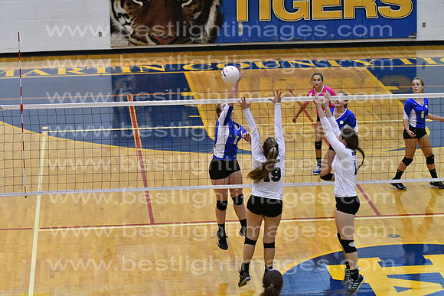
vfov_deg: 6.5
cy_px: 148
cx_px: 222
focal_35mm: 210
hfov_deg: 9.8
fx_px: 2590
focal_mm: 140
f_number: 4
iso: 8000
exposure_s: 1/640
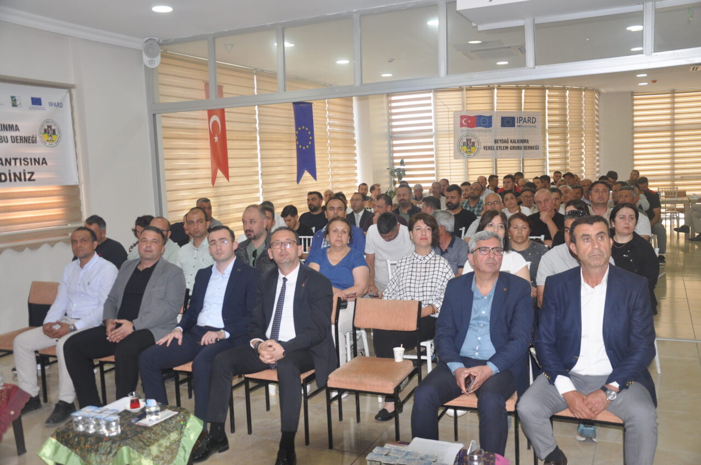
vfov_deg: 39.9
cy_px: 232
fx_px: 642
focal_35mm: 33
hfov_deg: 57.3
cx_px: 350
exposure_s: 1/60
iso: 500
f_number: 3.8
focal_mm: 22
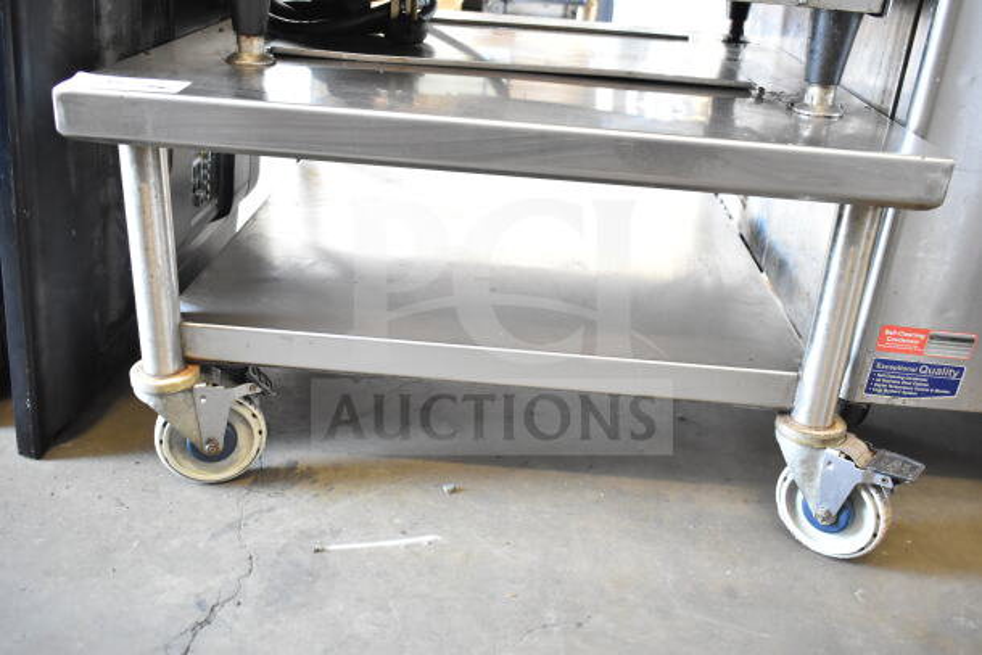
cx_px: 491
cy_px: 328
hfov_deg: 57.2
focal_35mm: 33
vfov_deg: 40.0
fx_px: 900
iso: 2500
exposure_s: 1/40
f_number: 3.8
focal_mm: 22
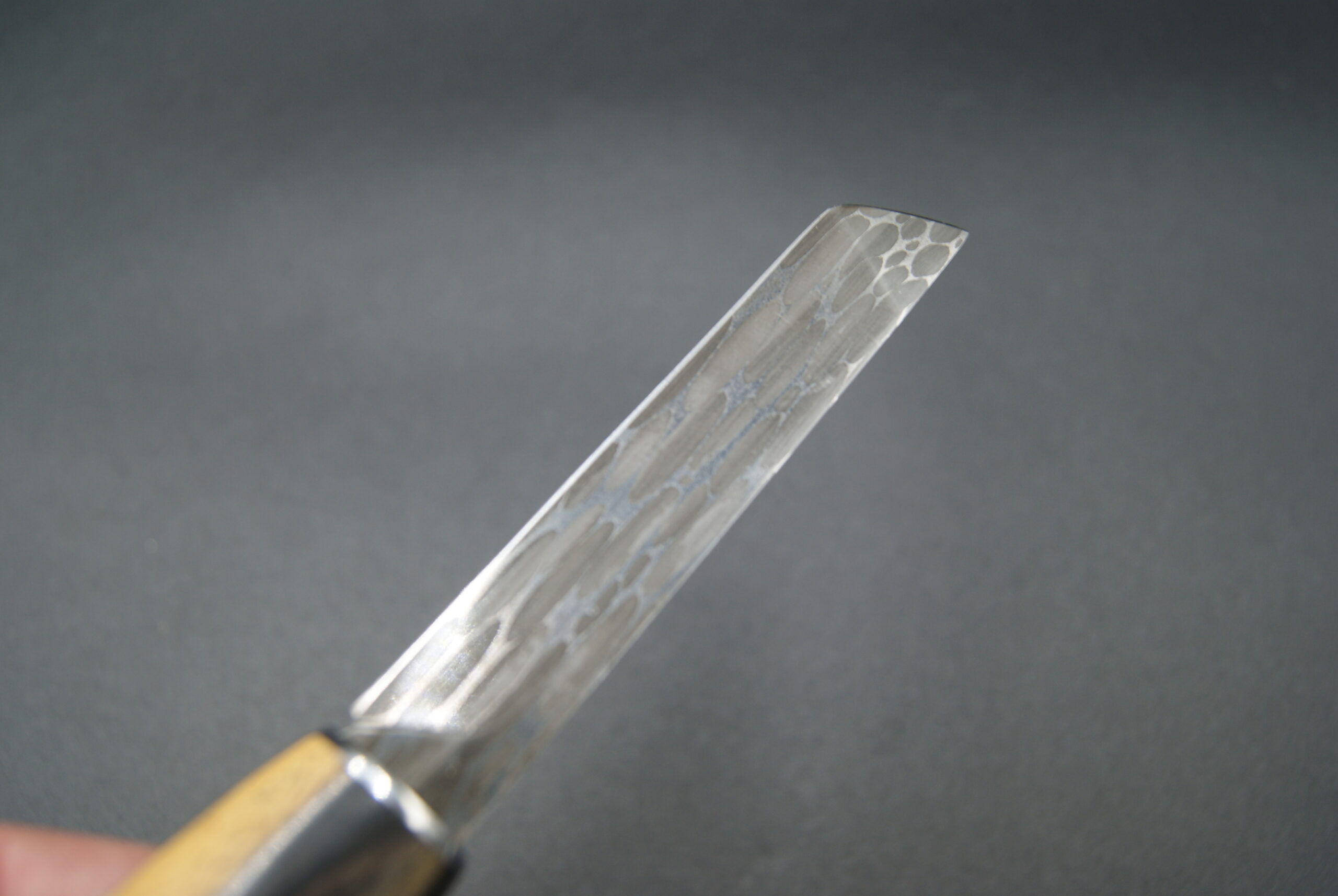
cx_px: 669
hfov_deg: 53.1
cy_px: 448
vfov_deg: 37.0
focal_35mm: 36
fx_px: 1340
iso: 100
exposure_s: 1/40
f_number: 4.5
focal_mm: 24
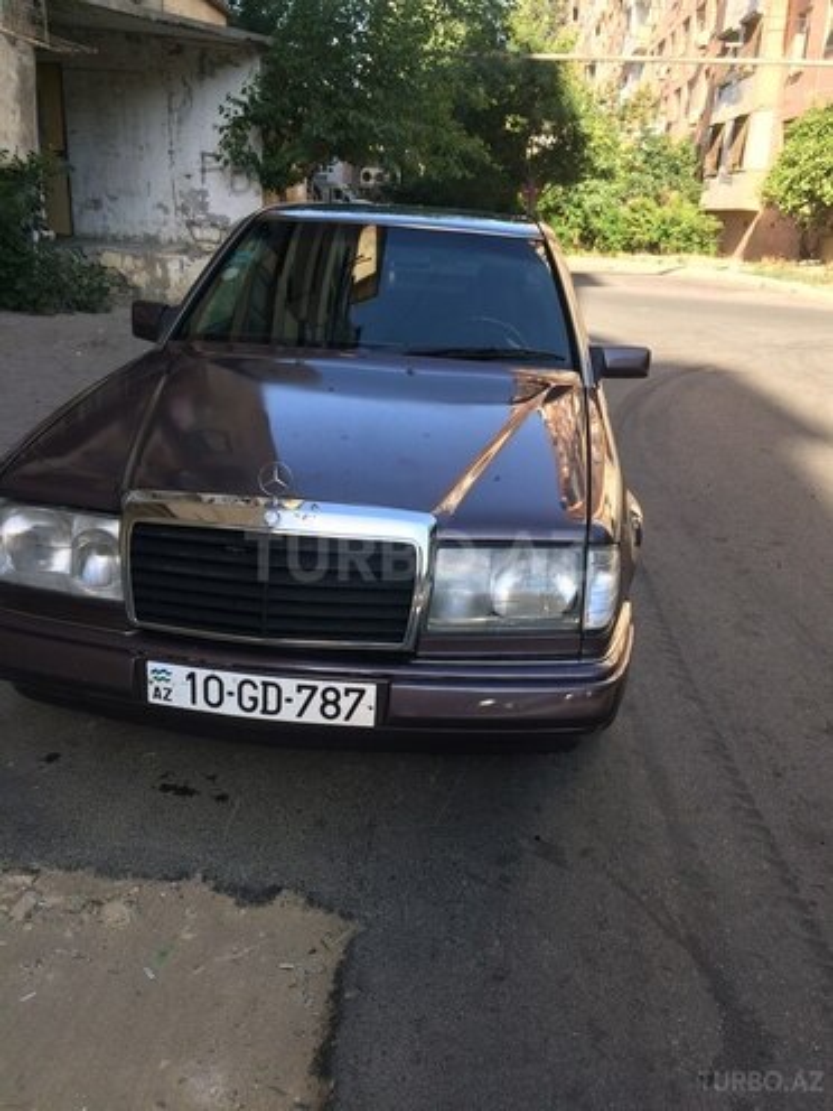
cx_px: 416
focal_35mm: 29
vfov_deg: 61.7
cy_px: 556
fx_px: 930
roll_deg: -1.2
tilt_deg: -18.8
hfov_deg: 48.2
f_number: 2.2
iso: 32
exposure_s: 1/441
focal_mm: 4.15
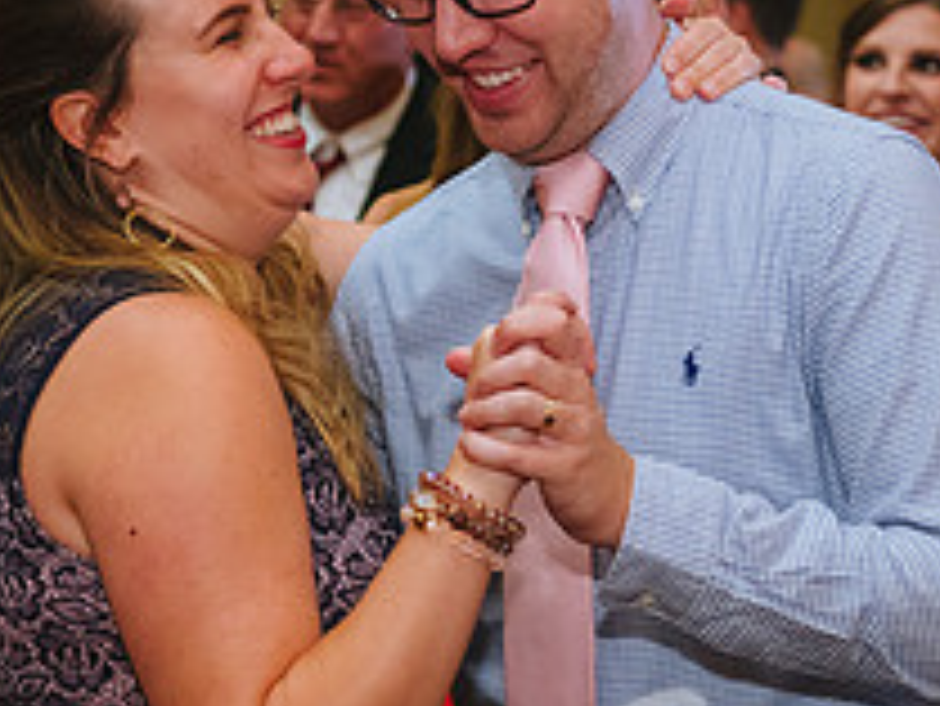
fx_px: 3043
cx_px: 445
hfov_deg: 17.6
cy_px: 434
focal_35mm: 112
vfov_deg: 13.2
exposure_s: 1/80
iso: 1250
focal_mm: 42
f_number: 2.8
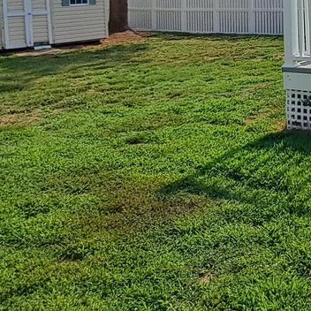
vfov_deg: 33.5
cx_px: 312
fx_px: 478
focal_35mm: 47
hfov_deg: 33.0
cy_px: 12
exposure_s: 1/3247
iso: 50
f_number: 2.2
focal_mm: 1.74
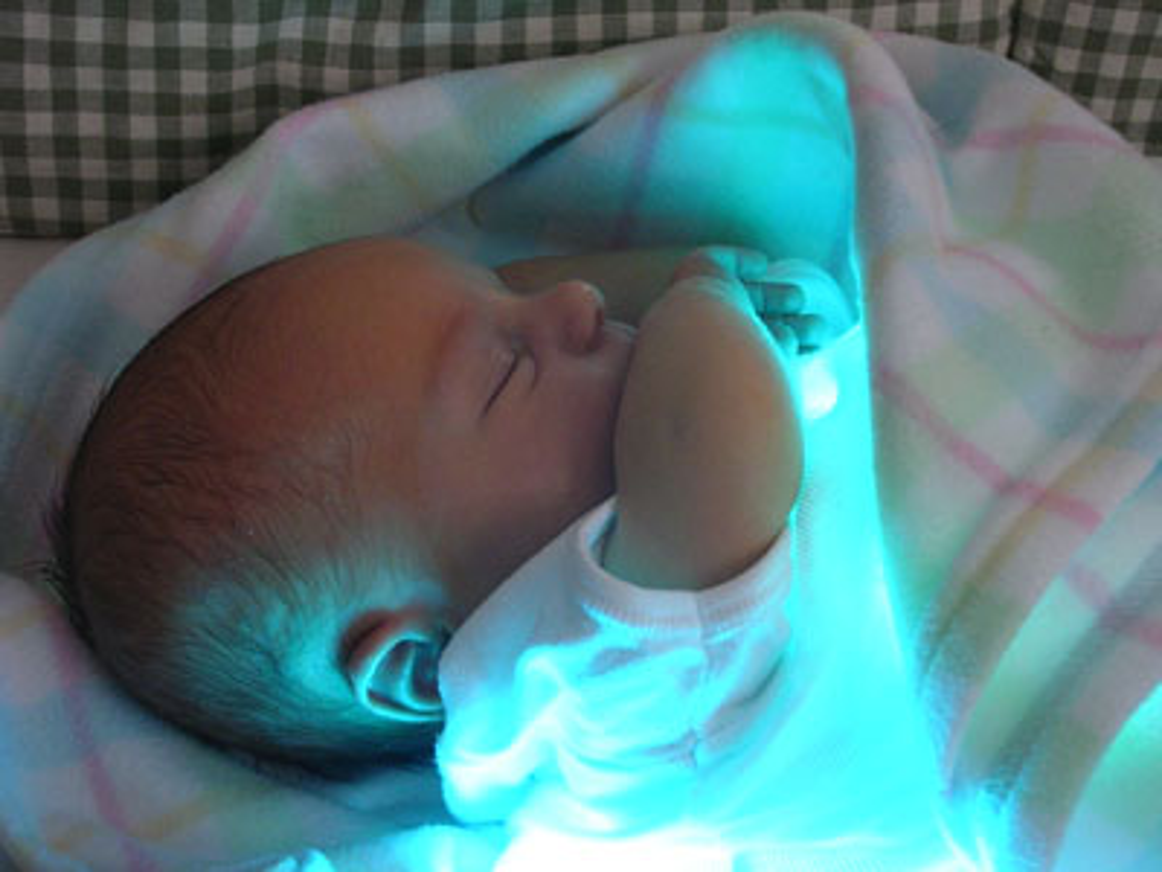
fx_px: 1880
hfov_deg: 34.3
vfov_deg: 26.1
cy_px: 436
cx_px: 581
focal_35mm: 56
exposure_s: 1/3.1
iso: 246
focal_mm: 8.5
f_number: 3.3
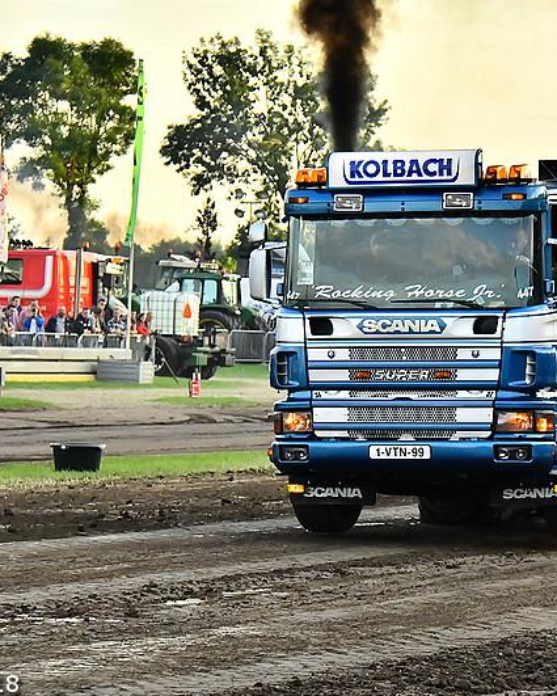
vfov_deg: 8.7
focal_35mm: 223
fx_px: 4588
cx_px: 412
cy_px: 348
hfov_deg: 6.9
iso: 2500
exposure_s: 1/2500
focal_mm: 105
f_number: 5.6
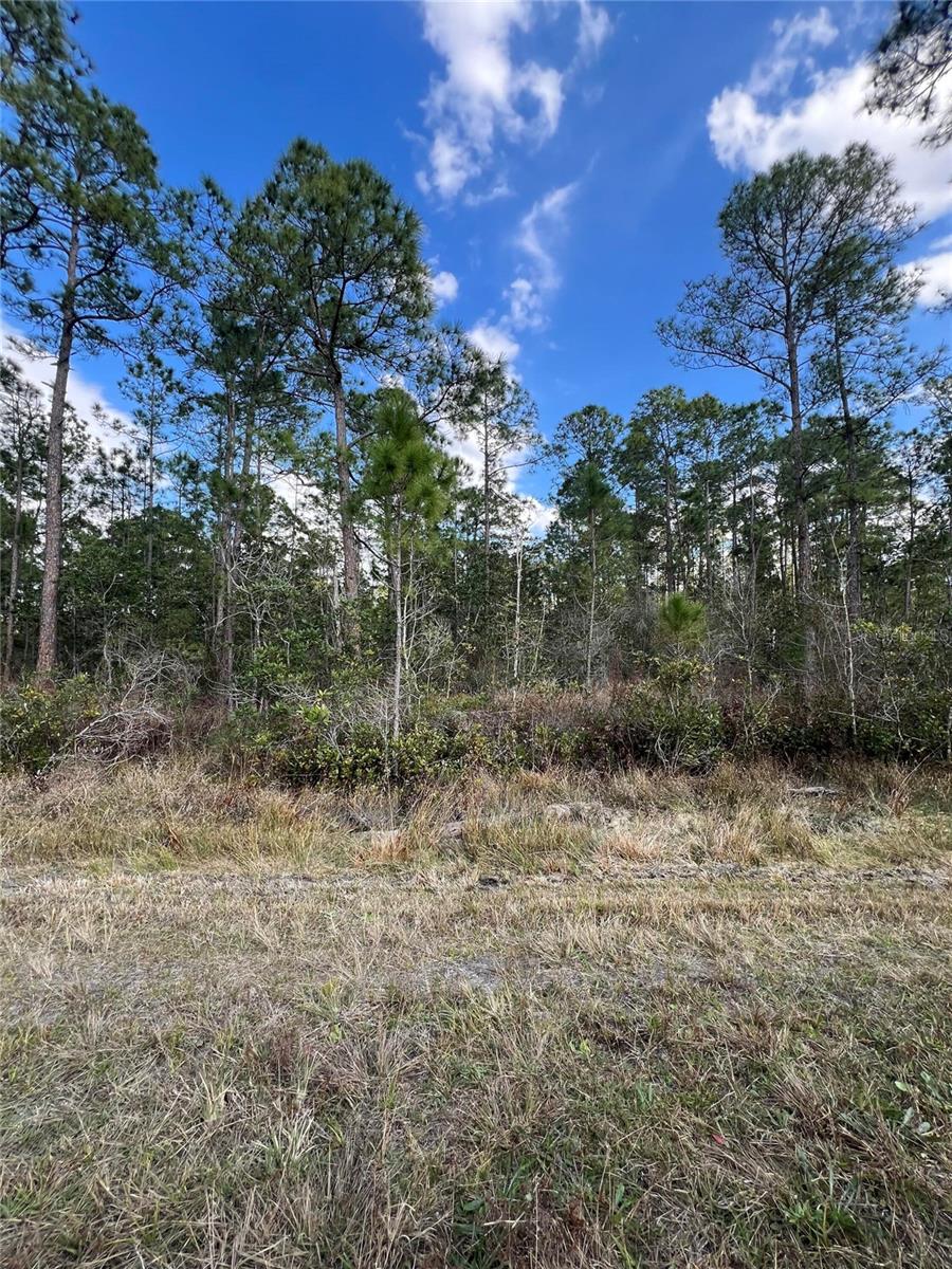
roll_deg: -1.1
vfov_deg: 106.2
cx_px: 476
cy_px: 634
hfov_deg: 89.9
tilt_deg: +3.1
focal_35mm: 13
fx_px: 477
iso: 32
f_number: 1.8
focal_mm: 1.57
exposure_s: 1/369
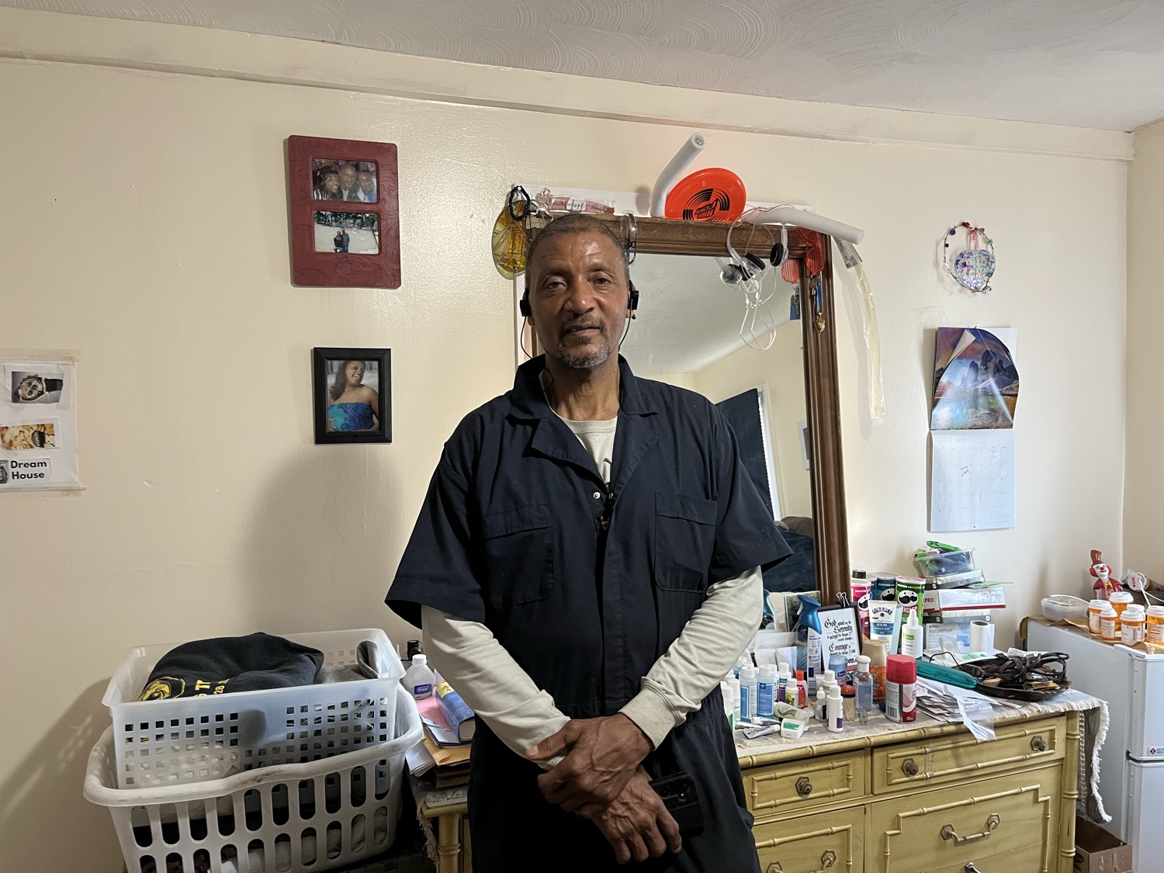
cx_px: 582
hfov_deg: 67.3
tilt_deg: -2.0
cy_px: 436
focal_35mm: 26
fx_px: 874
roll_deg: +1.2
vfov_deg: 53.1
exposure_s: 1/60
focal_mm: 5.1
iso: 250
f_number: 1.6
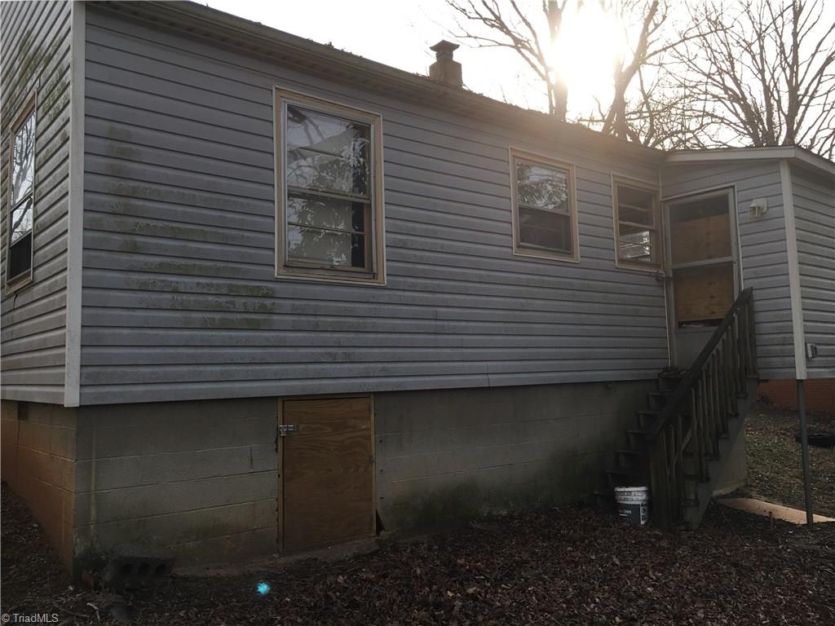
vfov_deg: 48.2
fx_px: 700
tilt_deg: +5.4
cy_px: 313
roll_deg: +0.7
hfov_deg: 61.7
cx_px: 418
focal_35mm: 29
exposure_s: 1/605
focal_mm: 4.15
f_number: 2.2
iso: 25
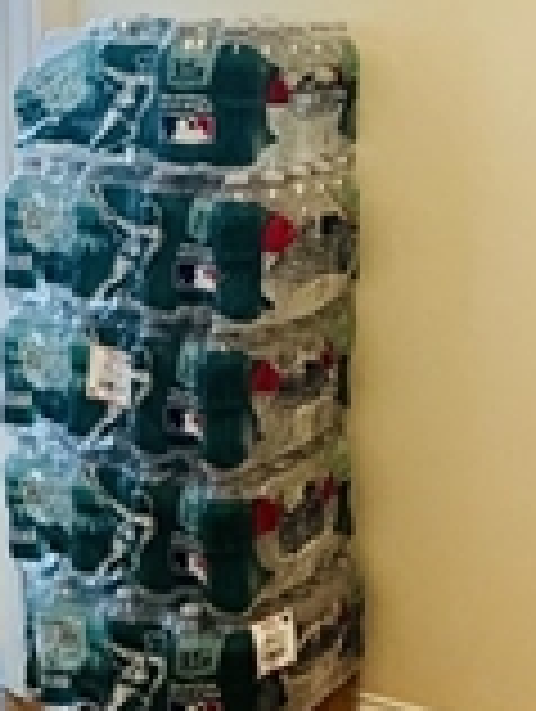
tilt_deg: -8.1
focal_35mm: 68
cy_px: 198
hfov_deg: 20.9
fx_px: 1400
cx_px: 550
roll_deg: -1.3
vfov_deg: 28.2
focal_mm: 2.22
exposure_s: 1/60
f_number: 2.2
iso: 320
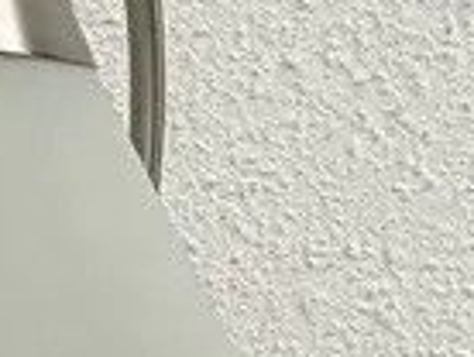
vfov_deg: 7.5
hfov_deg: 8.8
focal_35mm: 188
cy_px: 755
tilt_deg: -15.8
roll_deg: -0.9
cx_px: -890
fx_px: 2579
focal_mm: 4.2
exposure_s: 1/60
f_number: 1.6
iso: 320
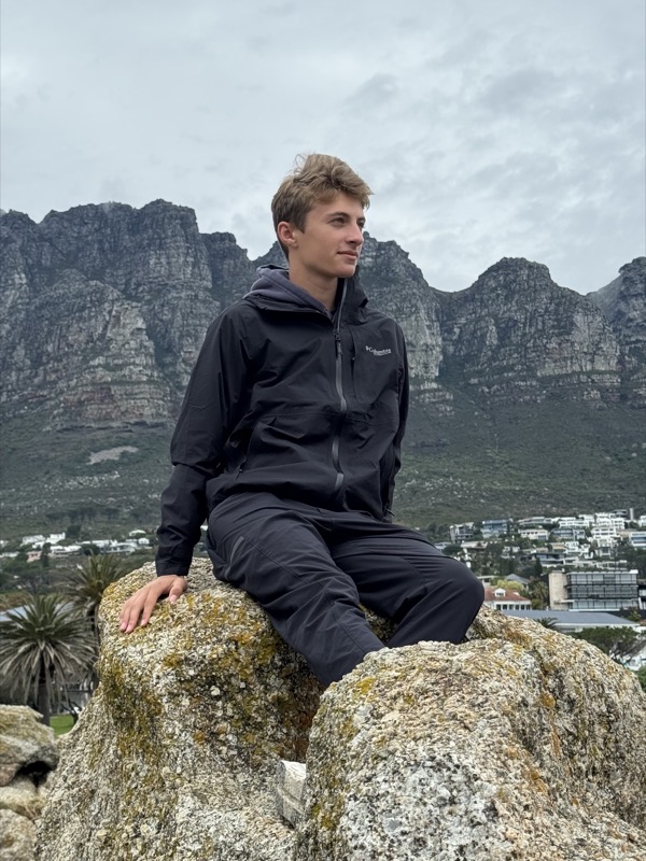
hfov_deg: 30.3
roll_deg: +2.1
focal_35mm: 48
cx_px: 323
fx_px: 1194
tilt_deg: +9.2
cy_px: 430
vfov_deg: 39.7
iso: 64
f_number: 1.78
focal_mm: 6.76
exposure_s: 1/1984
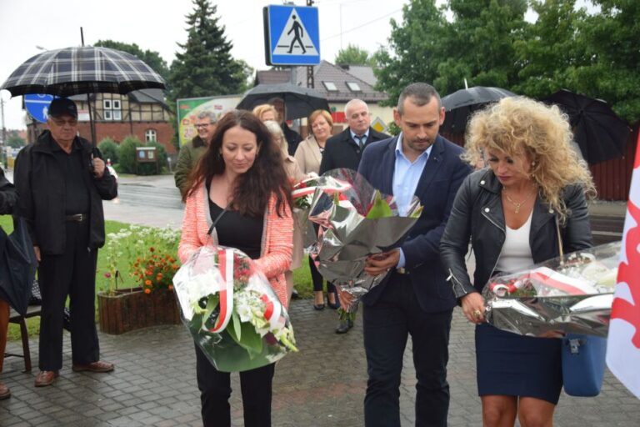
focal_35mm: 48
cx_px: 320
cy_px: 214
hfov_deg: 41.1
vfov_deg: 28.1
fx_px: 853
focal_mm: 32
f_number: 5.6
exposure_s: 1/125
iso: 400
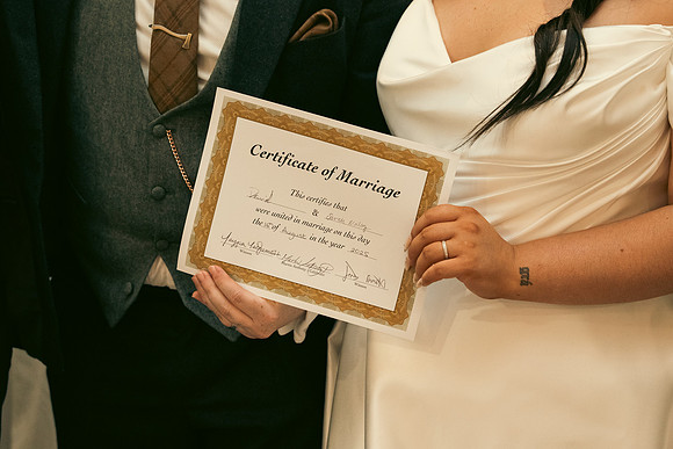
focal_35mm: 72
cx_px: 336
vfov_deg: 18.9
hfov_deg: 28.1
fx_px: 1346
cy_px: 224
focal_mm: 48
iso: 2500
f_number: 3.5
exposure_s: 1/160
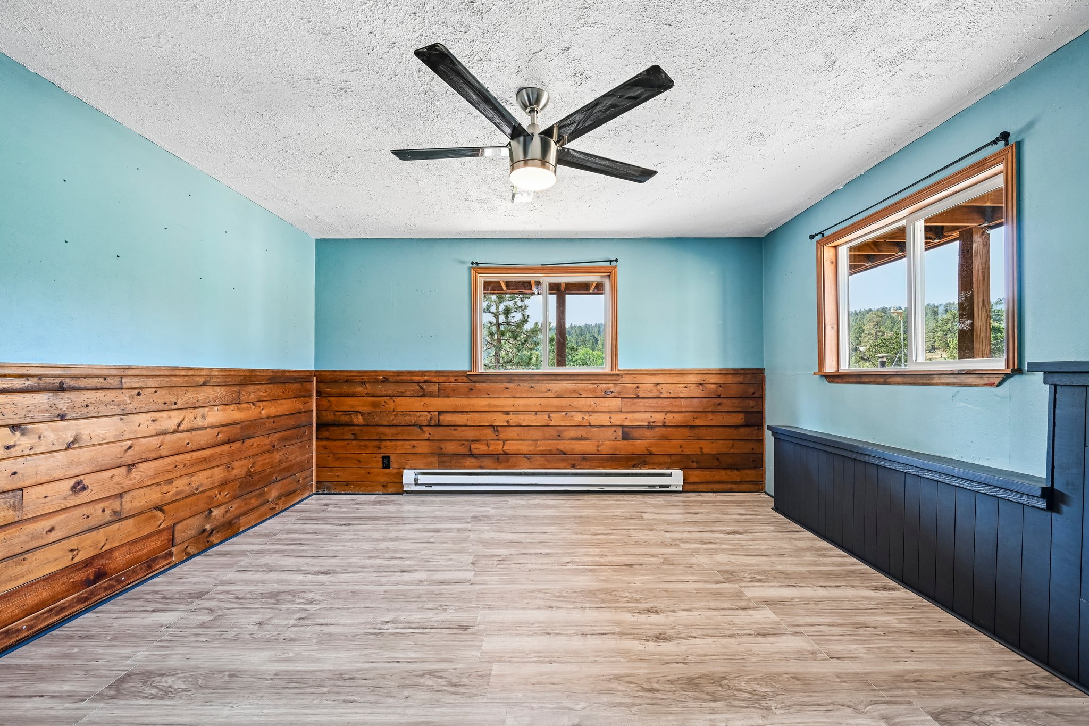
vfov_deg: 81.2
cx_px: 544
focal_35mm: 14
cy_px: 363
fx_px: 423
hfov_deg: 104.3
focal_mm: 14
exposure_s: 1/10
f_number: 10
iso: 400
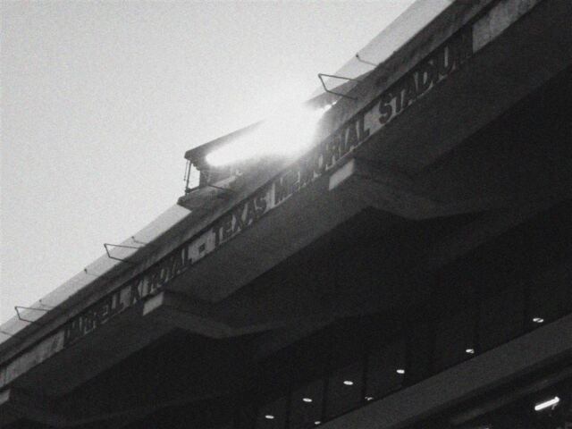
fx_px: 1735
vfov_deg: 14.1
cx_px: 286
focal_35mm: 105
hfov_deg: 18.7
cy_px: 214
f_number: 5.9
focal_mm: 18.9
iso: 800
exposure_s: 1/88
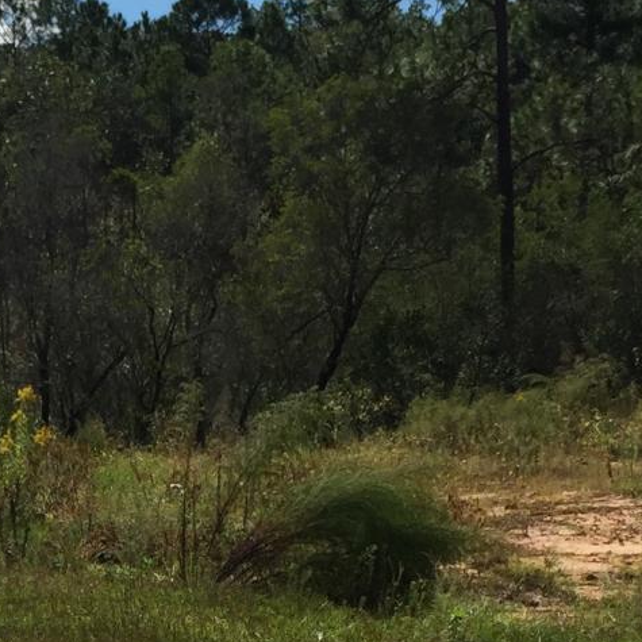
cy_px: 822
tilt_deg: -12.5
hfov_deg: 15.9
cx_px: 45
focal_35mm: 108
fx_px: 2266
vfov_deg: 15.4
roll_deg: +2.4
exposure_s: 1/2639
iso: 32
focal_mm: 4.15
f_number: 2.2
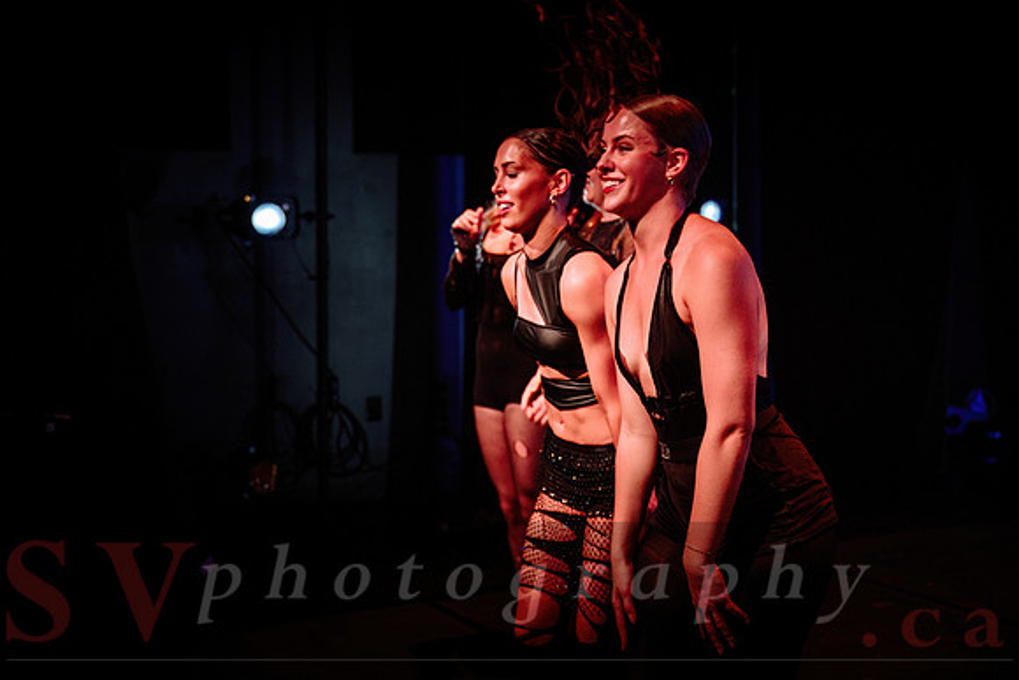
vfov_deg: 28.4
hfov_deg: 41.6
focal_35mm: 47
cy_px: 314
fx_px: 1342
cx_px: 510
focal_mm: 44
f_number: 2.8
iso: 1250
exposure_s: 1/300
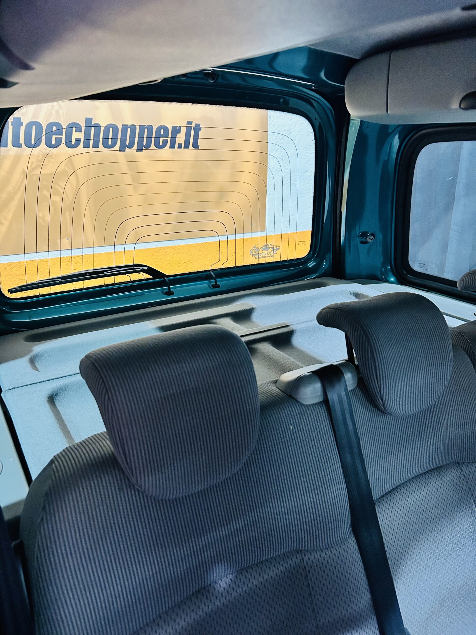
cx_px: 238
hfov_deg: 53.1
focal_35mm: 26
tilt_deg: -16.7
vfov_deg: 67.3
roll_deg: -0.2
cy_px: 318
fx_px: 477
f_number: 1.5
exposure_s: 1/50
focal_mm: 5.7
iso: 400
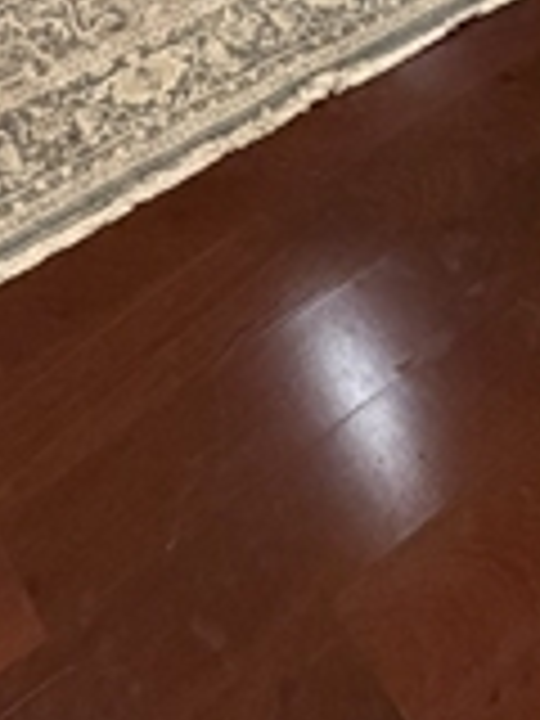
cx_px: 212
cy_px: -644
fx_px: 1394
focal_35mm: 67
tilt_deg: -16.3
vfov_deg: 19.6
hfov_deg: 21.9
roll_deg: +0.4
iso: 500
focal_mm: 2.22
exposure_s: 1/60
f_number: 2.2
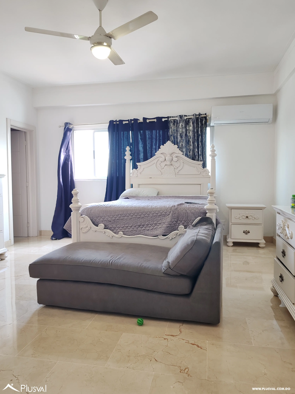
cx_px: 148
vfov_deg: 65.3
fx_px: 307
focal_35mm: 27
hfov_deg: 51.4
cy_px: 197
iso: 1000
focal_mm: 6.12
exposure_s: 1/50
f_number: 1.9
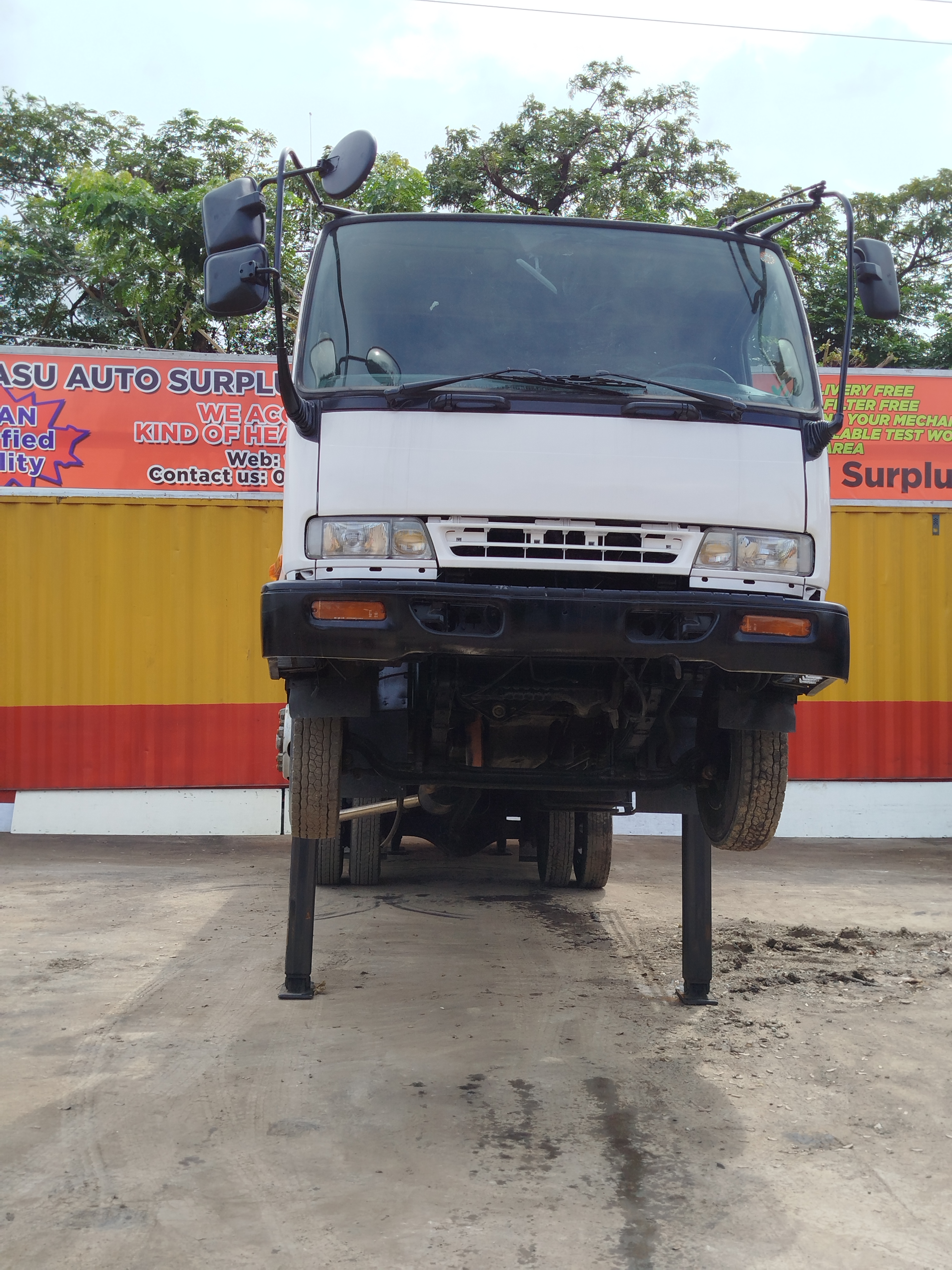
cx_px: 476
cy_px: 635
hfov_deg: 37.7
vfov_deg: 49.0
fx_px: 1393
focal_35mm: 38
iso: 50
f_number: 1.7
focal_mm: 5.31
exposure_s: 1/890
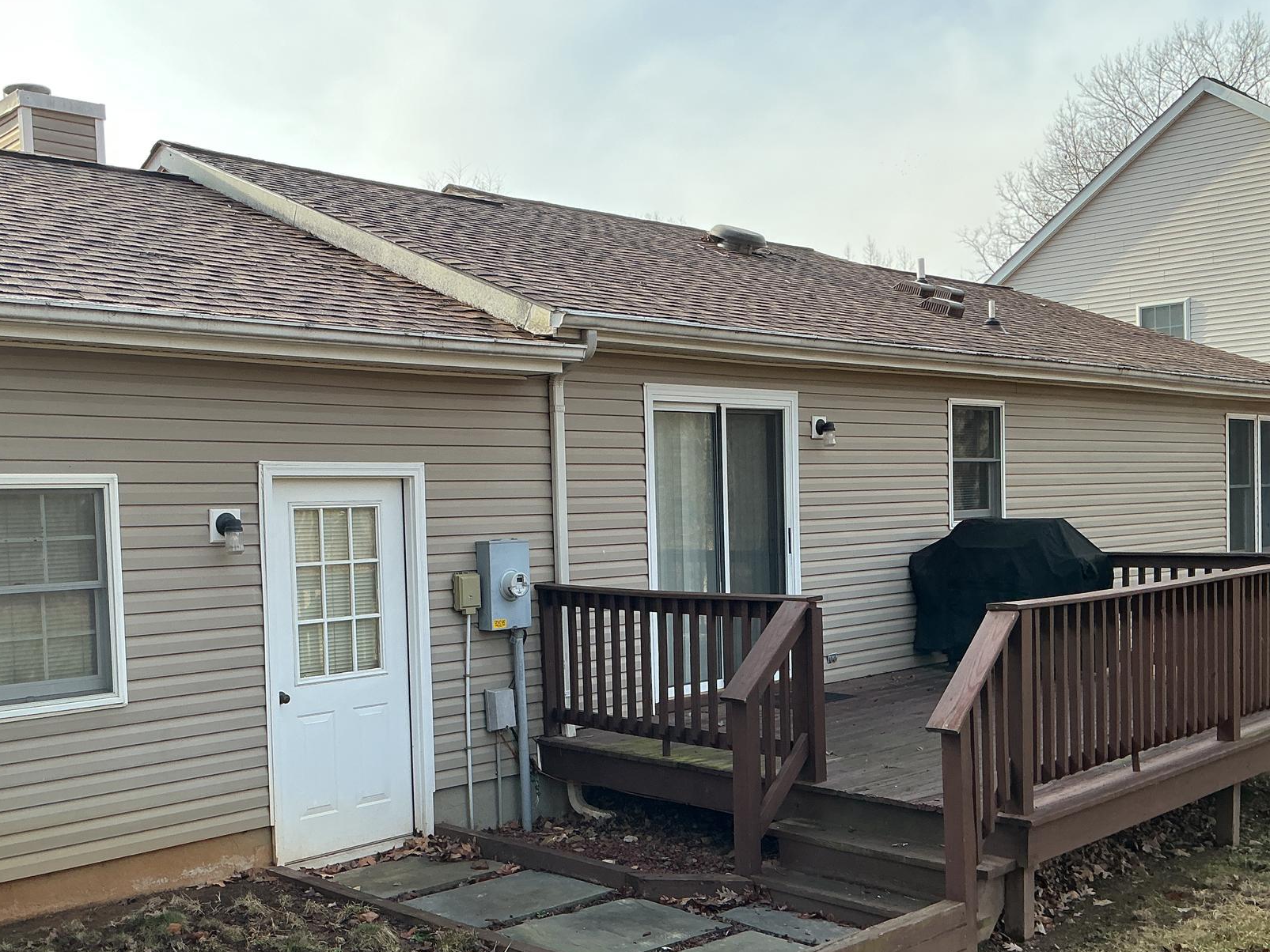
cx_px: 511
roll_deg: +2.0
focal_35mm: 37
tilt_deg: -4.5
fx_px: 1358
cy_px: 577
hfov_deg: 49.8
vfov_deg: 38.5
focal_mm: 3
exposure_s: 1/409
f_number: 1.8
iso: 25
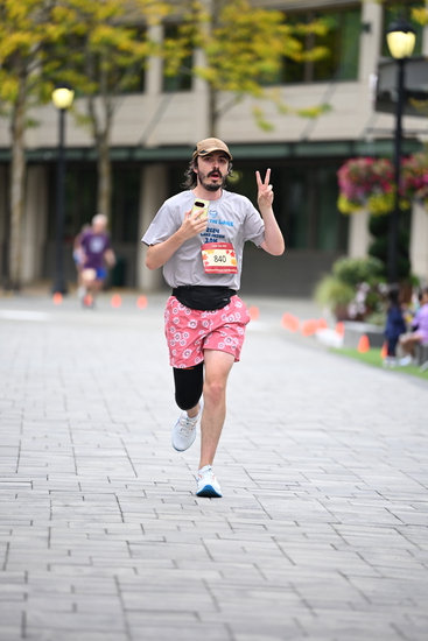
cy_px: 320
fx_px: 3564
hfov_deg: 6.9
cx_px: 214
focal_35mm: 200
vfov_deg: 10.3
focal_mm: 200
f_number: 2.8
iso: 800
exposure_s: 1/2000
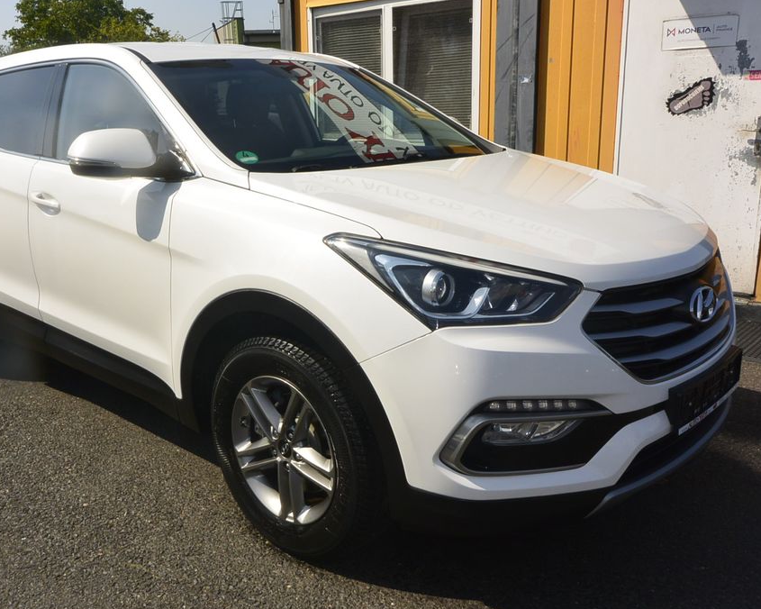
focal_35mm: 33
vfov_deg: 44.5
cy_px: 306
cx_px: 339
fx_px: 743
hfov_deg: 54.1
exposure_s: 1/250
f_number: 13
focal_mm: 11
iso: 160
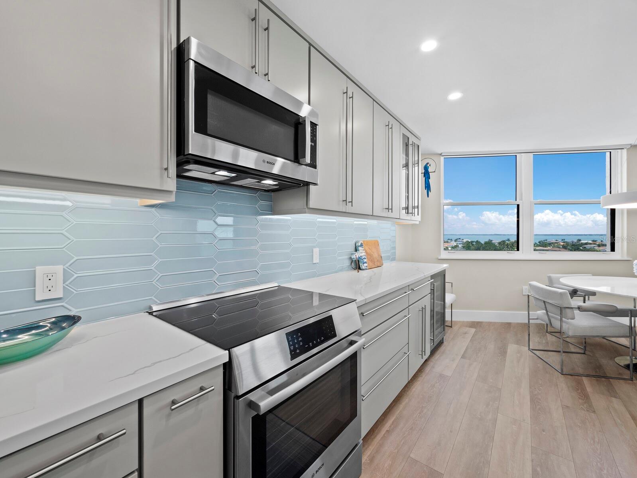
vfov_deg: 85.7
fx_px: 258
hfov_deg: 102.0
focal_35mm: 14
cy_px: 239
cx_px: 318
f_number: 10
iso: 320
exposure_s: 1/6
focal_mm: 7
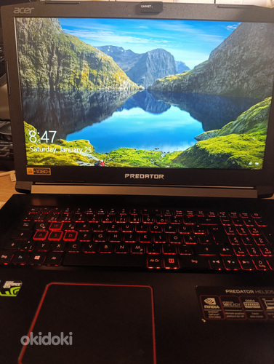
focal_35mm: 23
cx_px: 137
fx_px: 242
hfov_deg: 59.0
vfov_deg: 73.8
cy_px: 182
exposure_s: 1/50
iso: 1000
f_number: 1.6
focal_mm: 6.14
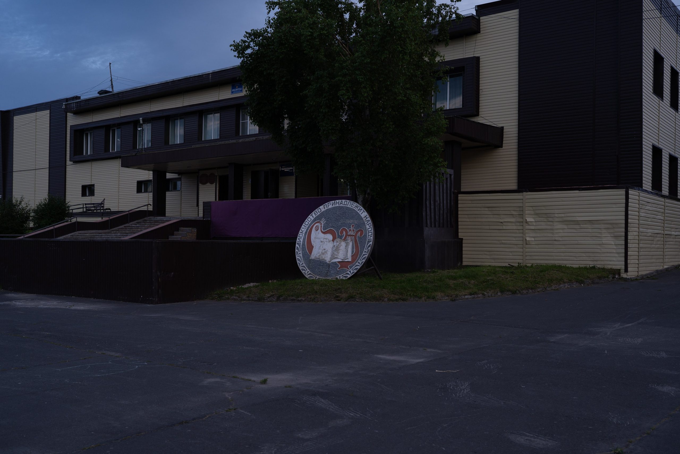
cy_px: 242
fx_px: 709
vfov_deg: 35.4
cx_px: 339
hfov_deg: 51.2
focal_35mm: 38
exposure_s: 1/80
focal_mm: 35
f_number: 4
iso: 100
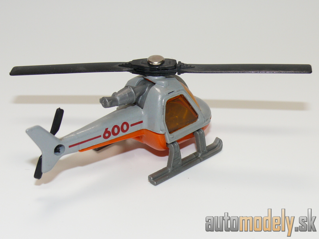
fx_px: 682
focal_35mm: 74
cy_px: 120
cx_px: 160
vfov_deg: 19.9
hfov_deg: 26.3
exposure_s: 1/30
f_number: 4
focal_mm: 11.2
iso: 100
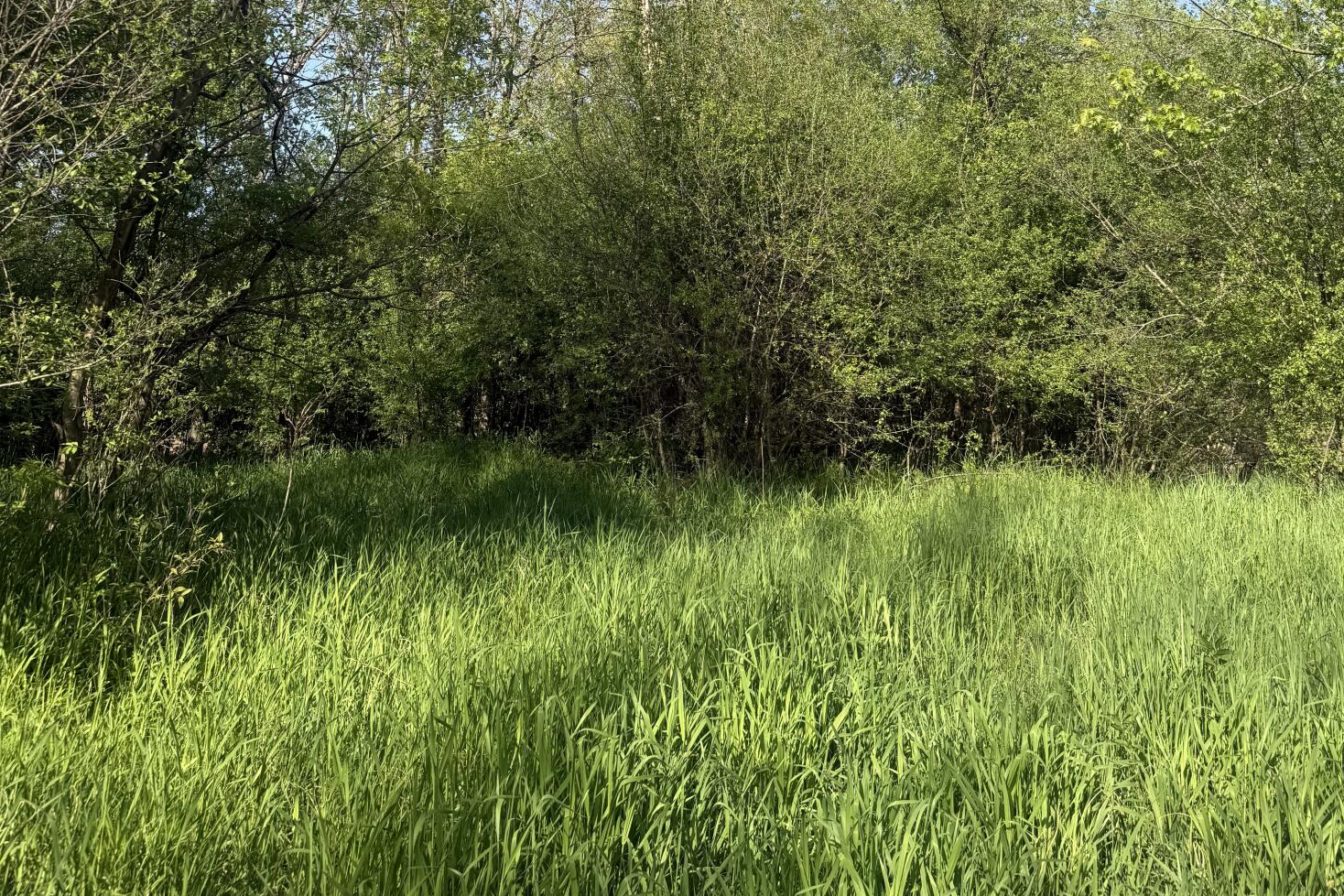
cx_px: 674
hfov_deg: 55.8
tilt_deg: +12.2
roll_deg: -0.5
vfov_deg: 37.3
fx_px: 1269
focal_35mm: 34
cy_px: 159
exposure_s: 1/2110
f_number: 1.78
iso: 80
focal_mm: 6.76
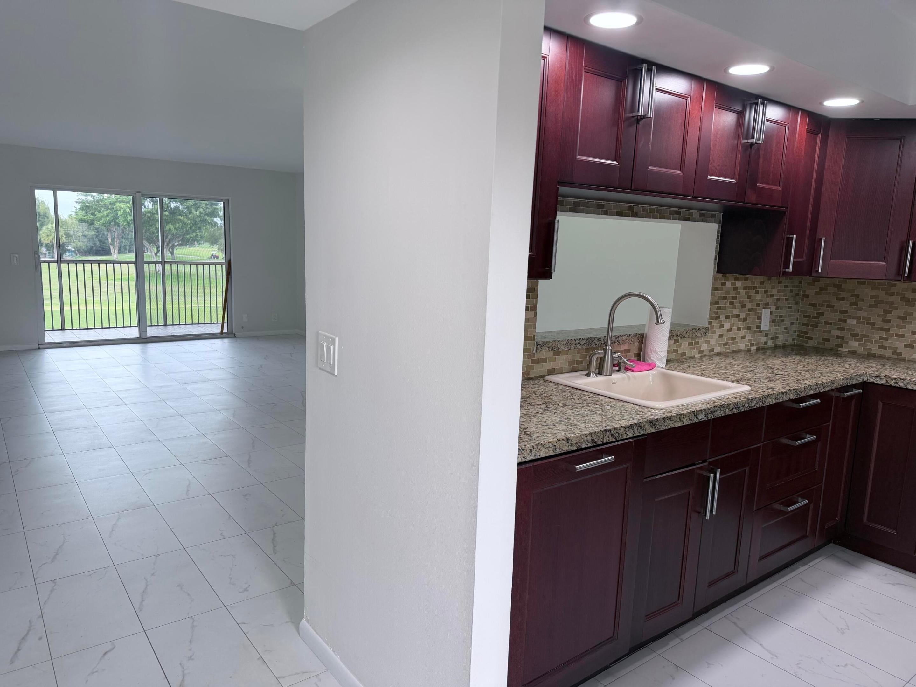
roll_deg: -1.7
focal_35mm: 24
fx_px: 635
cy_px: 344
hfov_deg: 71.6
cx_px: 458
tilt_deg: -8.7
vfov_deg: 56.8
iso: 160
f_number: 1.78
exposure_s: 1/120
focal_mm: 6.76
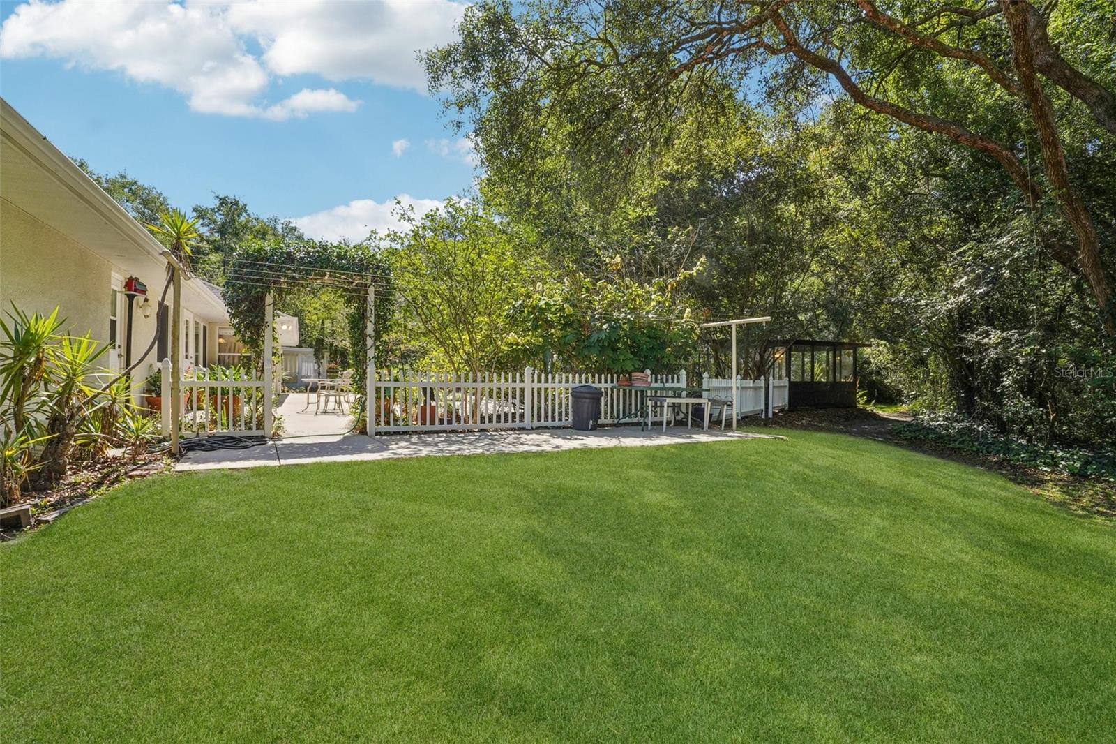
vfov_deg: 70.4
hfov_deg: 93.3
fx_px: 527
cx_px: 558
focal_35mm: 17
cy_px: 372
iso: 250
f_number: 20
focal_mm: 17
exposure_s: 1/30
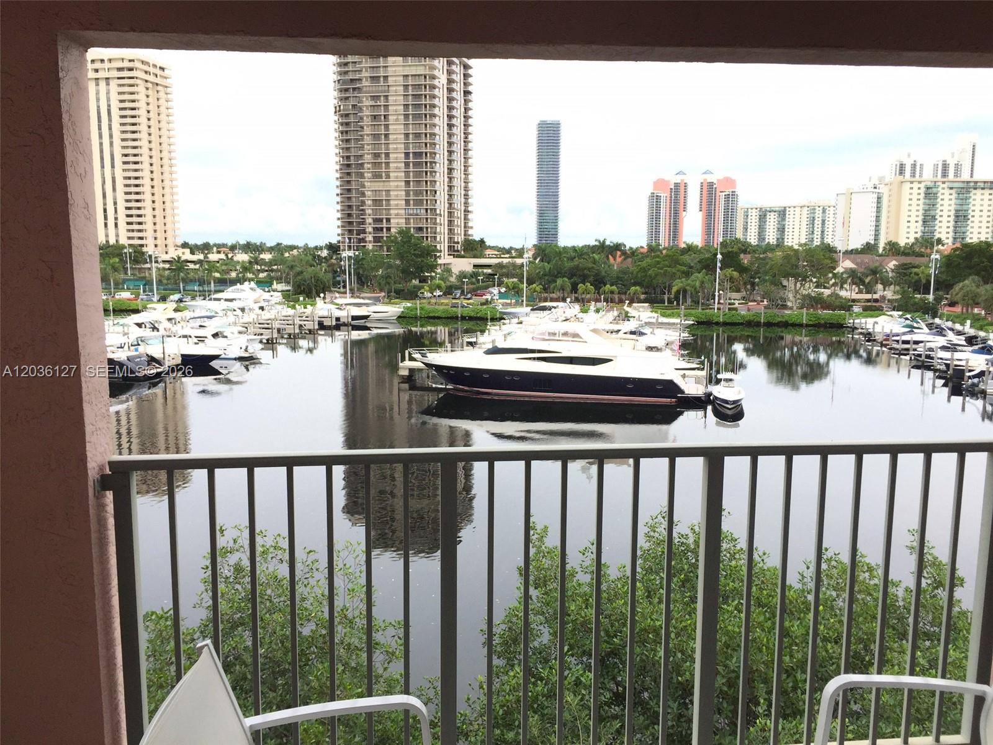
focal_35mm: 29
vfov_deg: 48.2
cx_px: 496
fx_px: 832
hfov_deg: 61.7
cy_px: 372
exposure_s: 1/898
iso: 32
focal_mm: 4.15
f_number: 2.2
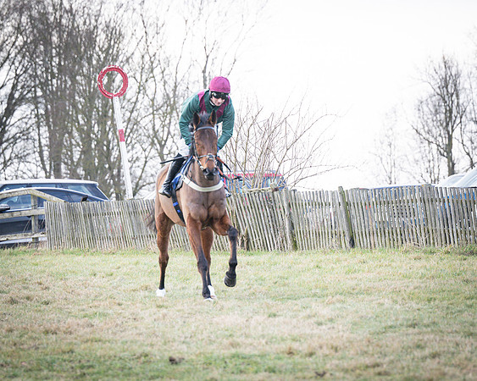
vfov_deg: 6.3
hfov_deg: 7.9
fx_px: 3466
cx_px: 217
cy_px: 187
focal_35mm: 246
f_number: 2.8
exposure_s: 1/1600
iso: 400
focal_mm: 115
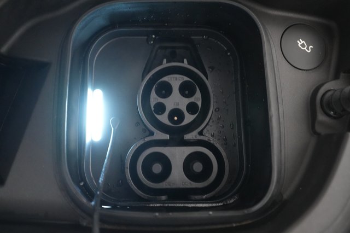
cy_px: 116
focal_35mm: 28
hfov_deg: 65.5
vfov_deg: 46.4
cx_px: 175
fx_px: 272
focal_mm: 28
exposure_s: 1/100
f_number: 5
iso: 10000
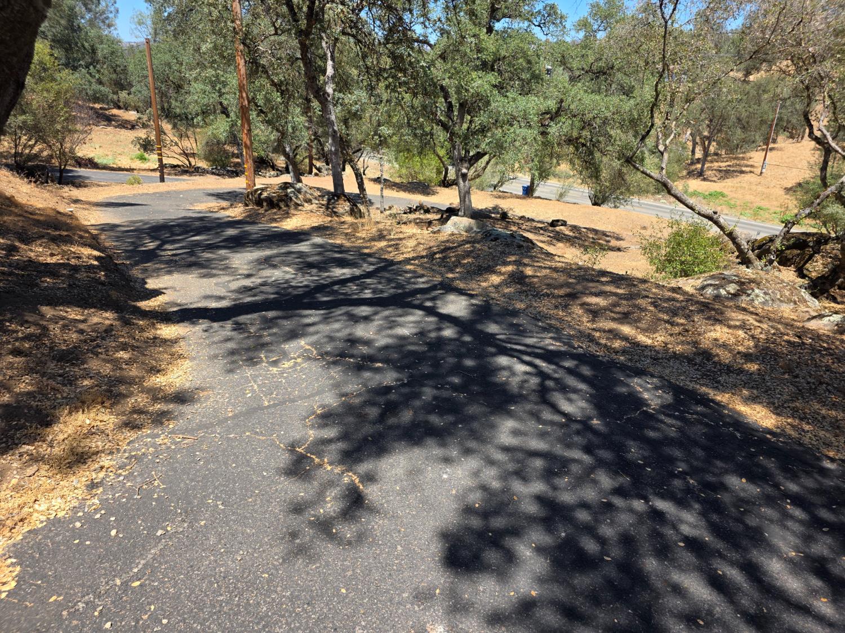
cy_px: 316
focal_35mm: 23
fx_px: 561
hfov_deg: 73.9
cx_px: 422
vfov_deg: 58.9
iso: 80
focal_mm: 6.3
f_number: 1.7
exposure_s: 1/2497
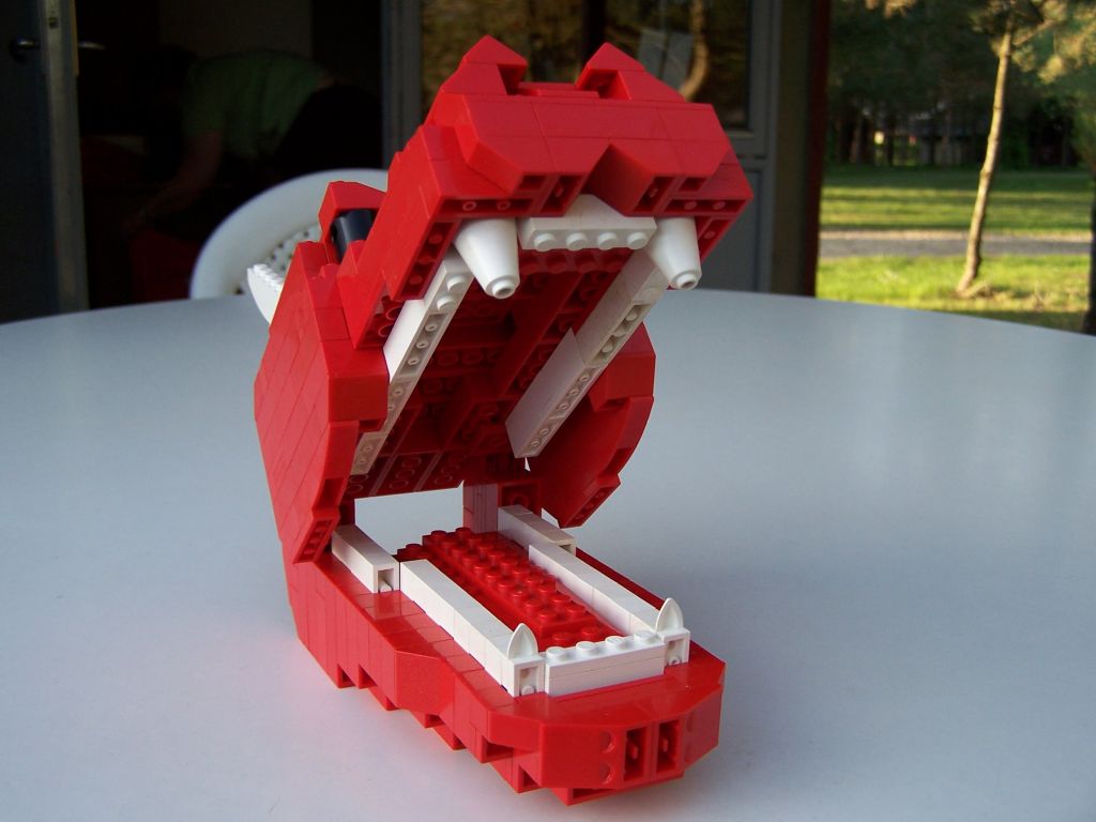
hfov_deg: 49.0
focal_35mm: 38
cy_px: 411
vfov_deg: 37.7
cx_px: 548
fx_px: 1203
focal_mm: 6.3
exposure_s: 1/180
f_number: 2.8
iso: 80
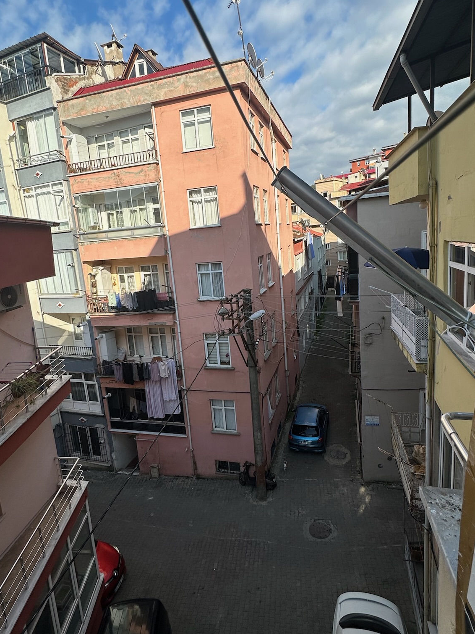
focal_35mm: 19
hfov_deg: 68.6
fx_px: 348
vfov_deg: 84.5
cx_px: 223
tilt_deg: -8.7
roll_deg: +3.4
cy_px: 289
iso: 50
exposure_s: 1/1855
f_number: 2.2
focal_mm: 2.22
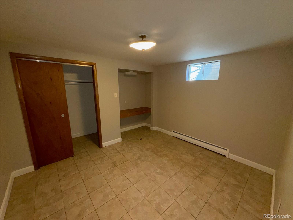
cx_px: 146
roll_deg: -0.1
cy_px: 110
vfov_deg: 85.7
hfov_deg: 102.1
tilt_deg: -11.6
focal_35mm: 14
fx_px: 119
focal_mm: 2.22
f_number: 2.2
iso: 125
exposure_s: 1/60
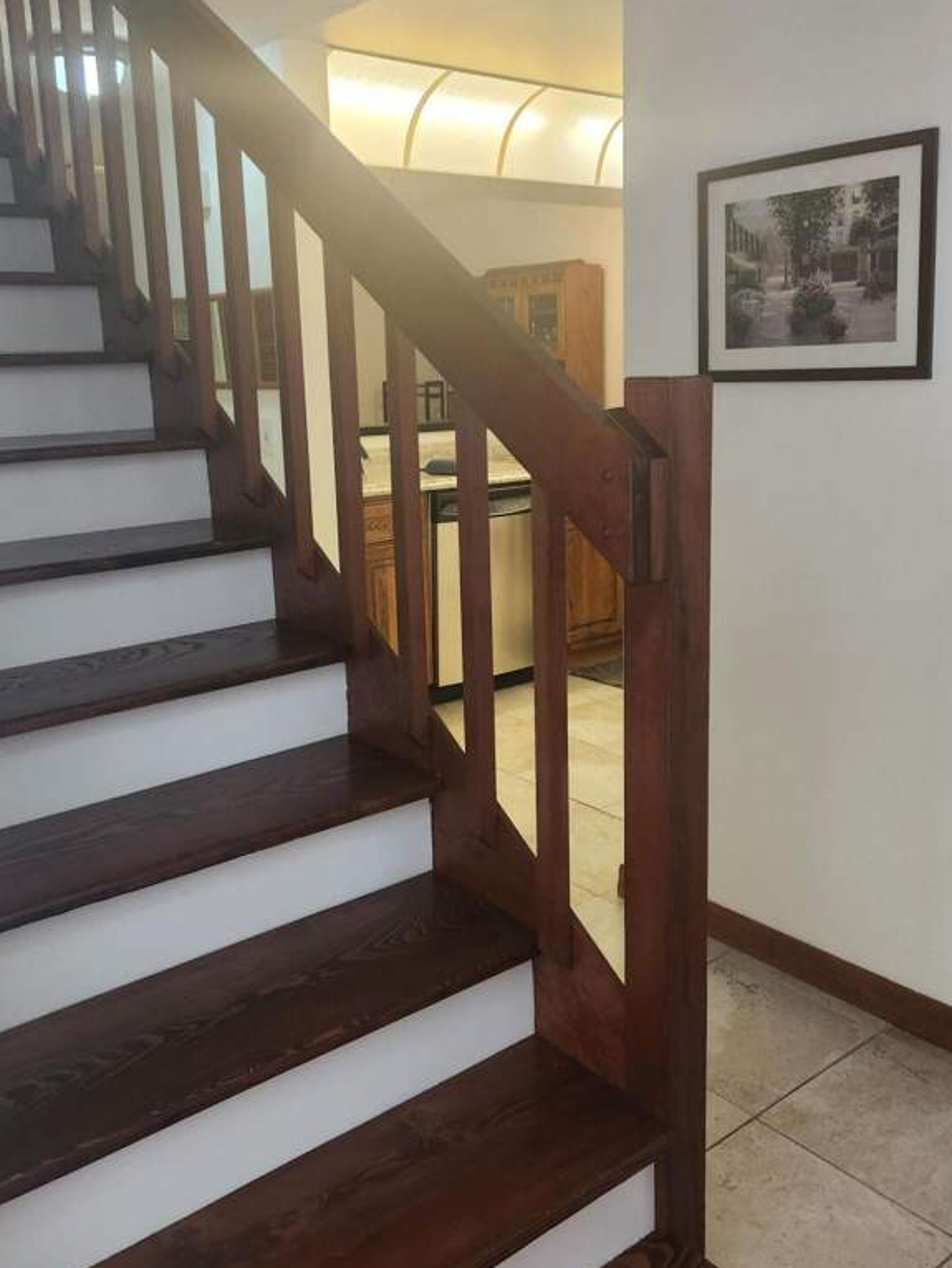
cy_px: 555
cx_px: 515
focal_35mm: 32
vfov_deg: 56.6
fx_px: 1173
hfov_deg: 44.1
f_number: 1.8
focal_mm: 5.4
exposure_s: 1/120
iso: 200
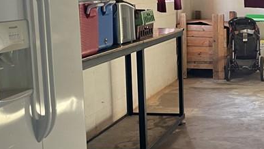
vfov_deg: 16.1
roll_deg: -0.2
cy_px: 65
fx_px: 525
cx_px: 260
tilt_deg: -5.0
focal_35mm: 75
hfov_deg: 26.8
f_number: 1.6
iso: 125
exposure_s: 1/63
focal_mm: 4.2
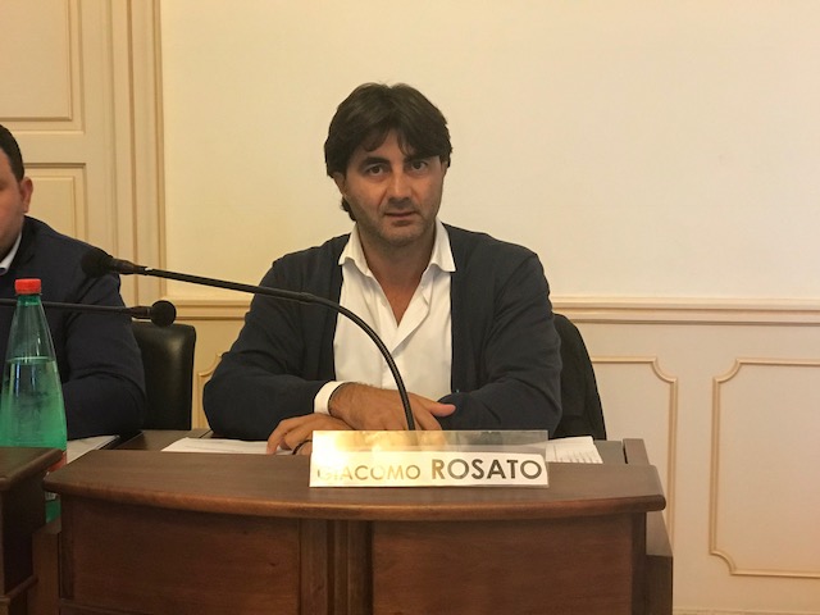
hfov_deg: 33.8
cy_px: 308
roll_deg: -0.2
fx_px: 1350
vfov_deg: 25.7
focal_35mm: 57
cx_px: 410
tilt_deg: -6.1
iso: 500
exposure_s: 1/50
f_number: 2.8
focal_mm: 6.6
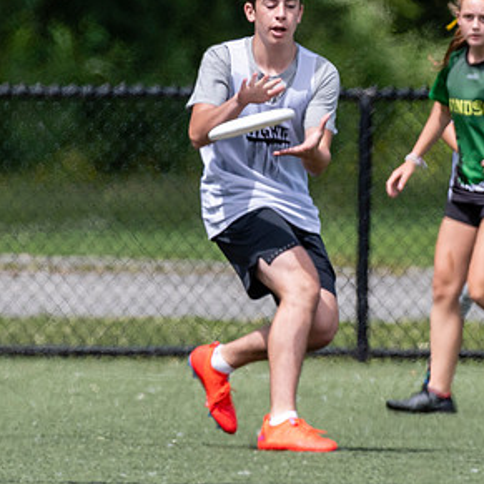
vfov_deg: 1.1
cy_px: 145
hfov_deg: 1.1
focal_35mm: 1535
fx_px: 24282
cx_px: 374
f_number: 4
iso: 320
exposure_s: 1/2000
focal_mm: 340
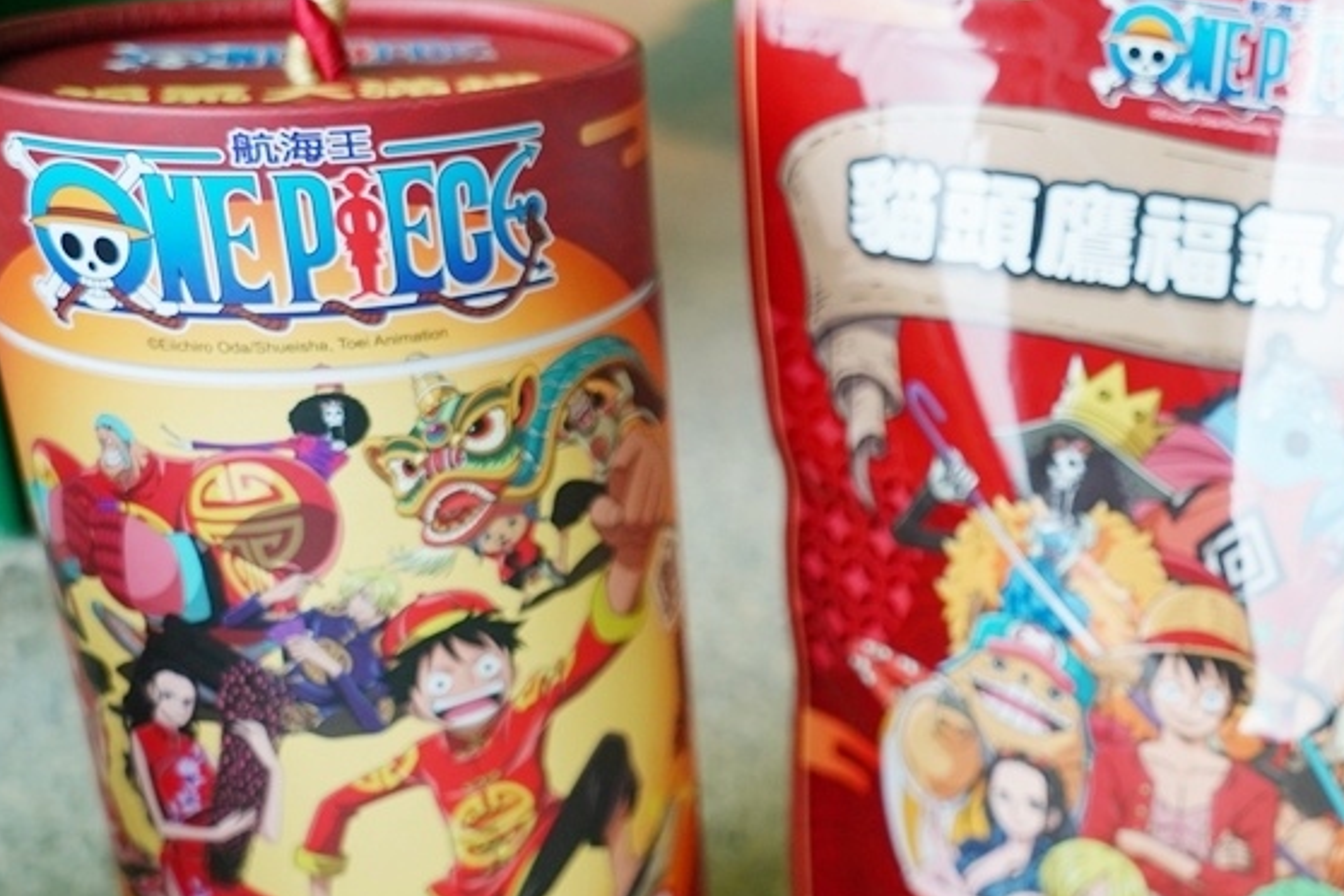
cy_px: 558
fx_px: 1941
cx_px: 1197
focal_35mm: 52
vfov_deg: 25.9
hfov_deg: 36.0
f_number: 4
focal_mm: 29
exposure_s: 1/30
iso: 500
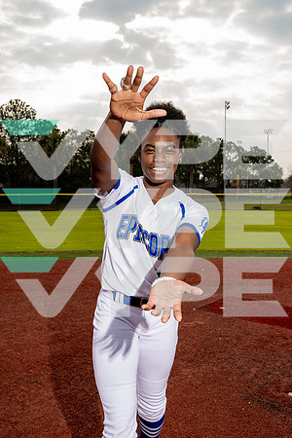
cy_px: 219
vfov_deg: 54.4
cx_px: 146
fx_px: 426
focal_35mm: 35
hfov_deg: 37.9
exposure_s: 1/200
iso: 80
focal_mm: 35
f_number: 8
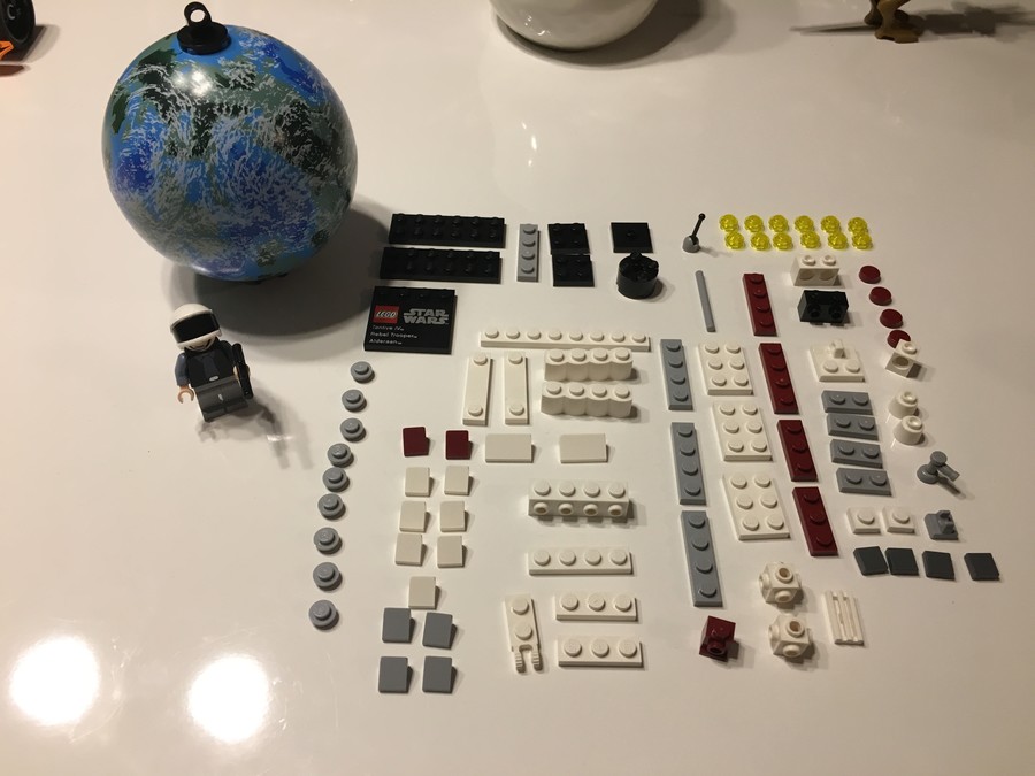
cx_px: 518
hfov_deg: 61.7
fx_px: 867
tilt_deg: -51.1
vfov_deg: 48.2
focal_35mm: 29
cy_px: 388
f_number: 2.2
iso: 100
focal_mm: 4.15
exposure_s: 1/33
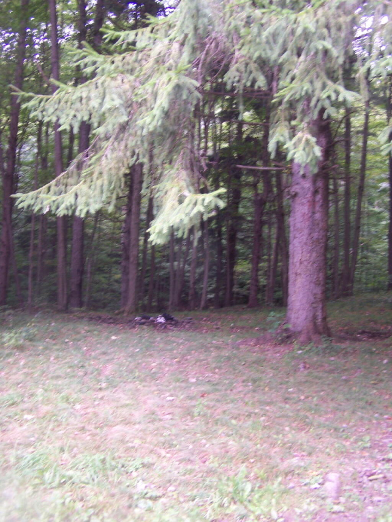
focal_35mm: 38
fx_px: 574
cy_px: 261
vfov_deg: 49.0
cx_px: 196
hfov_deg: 37.7
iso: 100
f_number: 2.8
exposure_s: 1/30
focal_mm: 6.3
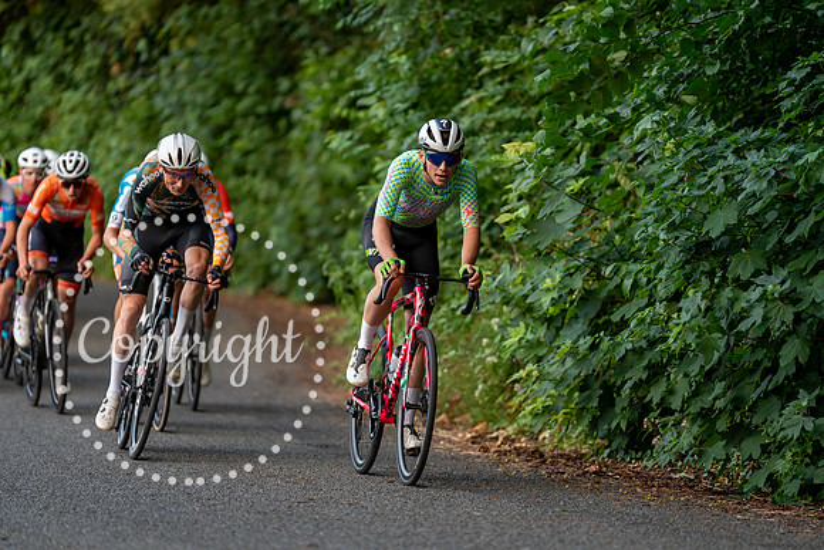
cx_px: 412
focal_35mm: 185
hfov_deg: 11.1
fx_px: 4235
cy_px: 275
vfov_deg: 7.4
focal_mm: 185
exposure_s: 1/1000
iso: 1250
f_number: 2.8
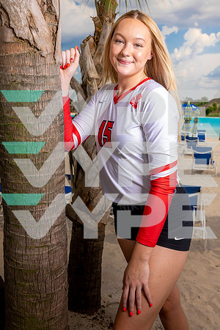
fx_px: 330
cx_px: 110
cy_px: 165
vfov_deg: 53.1
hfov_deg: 36.9
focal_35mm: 36
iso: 100
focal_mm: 36
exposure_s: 1/250
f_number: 8
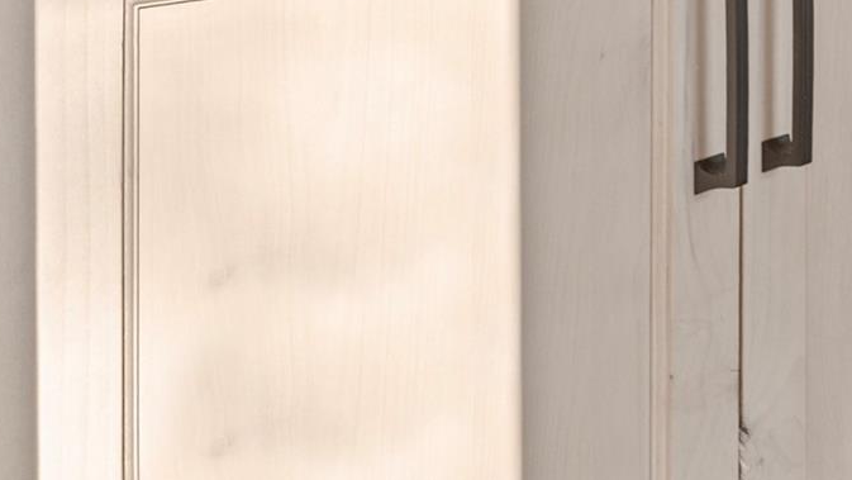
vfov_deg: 19.9
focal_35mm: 51
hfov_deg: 28.6
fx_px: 1152
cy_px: -270
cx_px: 1237
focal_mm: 16
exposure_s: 1/60
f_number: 6.3
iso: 1000
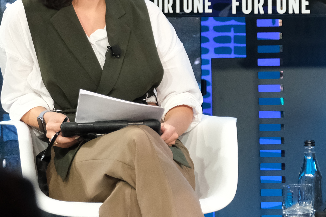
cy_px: 102
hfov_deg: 3.8
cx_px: 389
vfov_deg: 2.6
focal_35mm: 536
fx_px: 4853
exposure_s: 1/250
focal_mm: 106
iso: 2000
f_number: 2.8
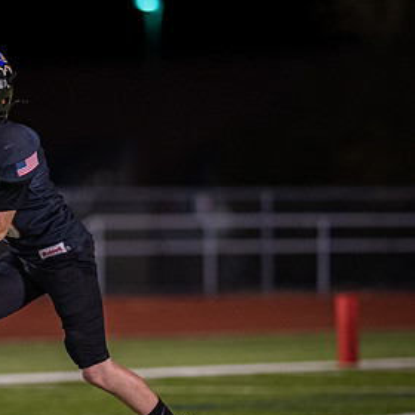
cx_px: -49
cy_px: 197
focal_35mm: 385
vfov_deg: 4.6
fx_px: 5222
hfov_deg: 4.5
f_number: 1.8
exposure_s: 1/1000
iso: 1600
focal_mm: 135
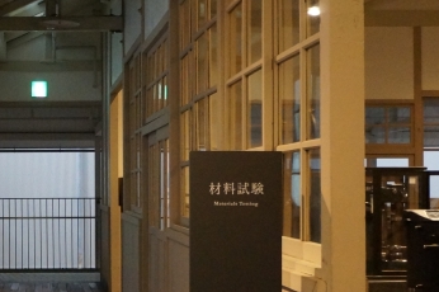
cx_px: 58
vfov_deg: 17.4
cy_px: 178
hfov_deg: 25.3
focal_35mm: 78
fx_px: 950
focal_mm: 18
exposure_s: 1/160
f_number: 4
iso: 3200
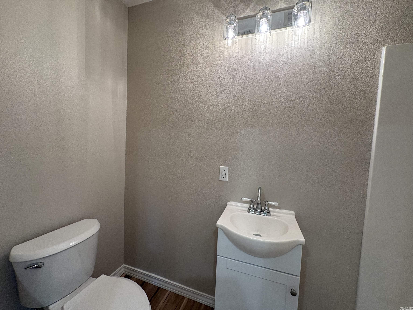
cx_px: 206
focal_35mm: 14
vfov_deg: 85.7
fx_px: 167
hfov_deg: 102.1
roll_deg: -1.8
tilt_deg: -2.7
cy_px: 155
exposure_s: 1/120
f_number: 2.2
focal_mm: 2.22
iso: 200
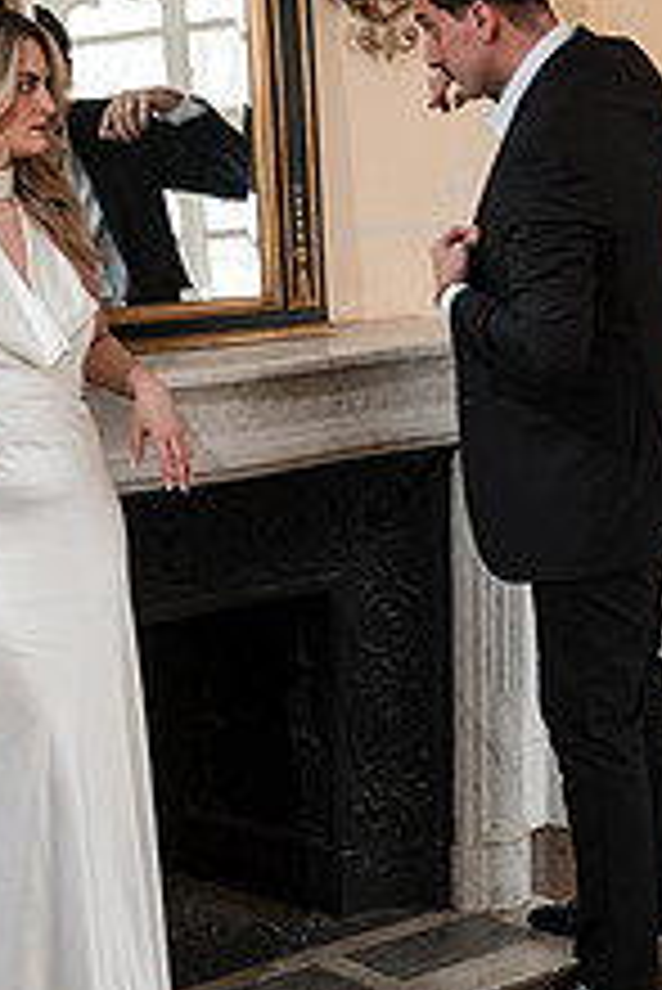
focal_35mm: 92
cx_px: 315
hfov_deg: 14.9
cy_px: 342
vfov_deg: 22.1
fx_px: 2533
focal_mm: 45
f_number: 4
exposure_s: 1/250
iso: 640
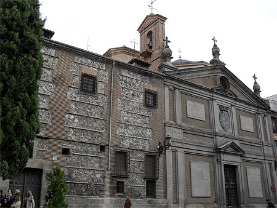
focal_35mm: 35
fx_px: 280
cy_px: 104
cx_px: 138
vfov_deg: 40.7
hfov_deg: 52.6
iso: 100
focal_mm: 6.3
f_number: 3.2
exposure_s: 1/500
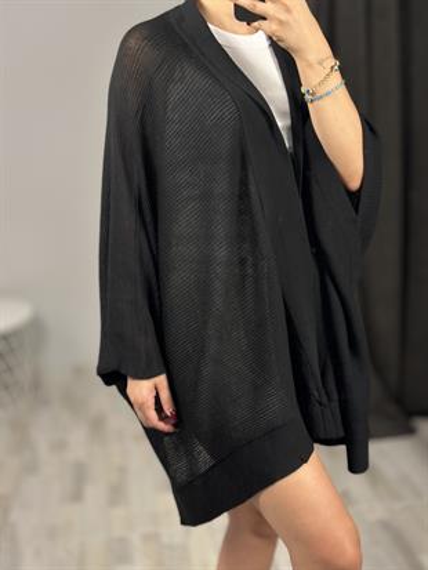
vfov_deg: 39.6
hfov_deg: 30.3
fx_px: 791
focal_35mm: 48
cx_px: 214
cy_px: 285
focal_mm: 6.86
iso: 80
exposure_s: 1/100
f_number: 1.78
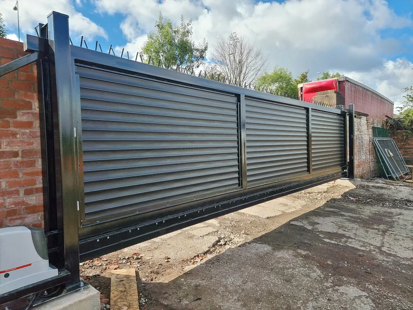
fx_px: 286
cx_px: 206
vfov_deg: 56.8
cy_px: 155
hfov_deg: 71.6
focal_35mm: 24
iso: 50
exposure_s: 1/604
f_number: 1.8
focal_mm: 6.7
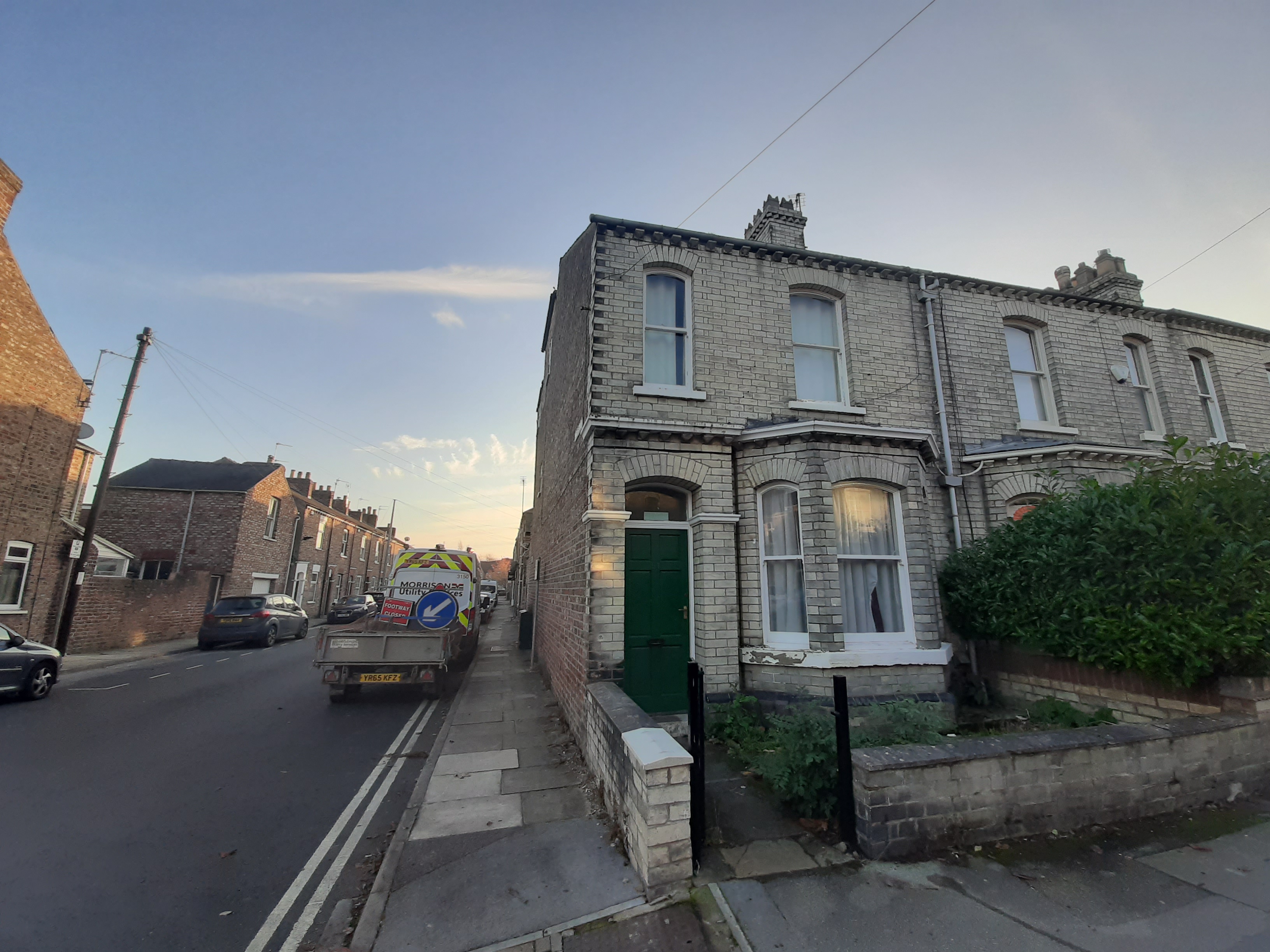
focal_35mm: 13
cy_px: 476
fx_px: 477
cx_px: 635
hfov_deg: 106.2
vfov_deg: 89.9
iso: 40
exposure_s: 1/300
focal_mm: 1.42
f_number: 2.2
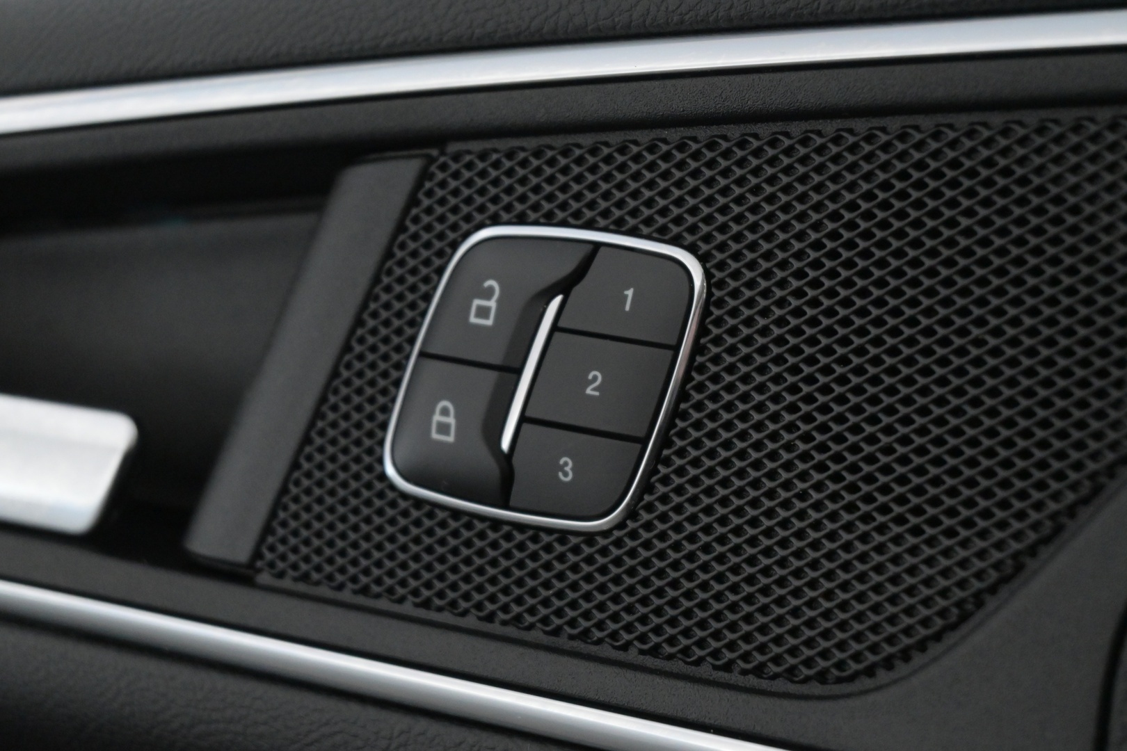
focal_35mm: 75
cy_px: 376
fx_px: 2348
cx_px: 564
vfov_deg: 18.2
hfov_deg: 27.0
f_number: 6.3
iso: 4500
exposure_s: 1/80
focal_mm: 50
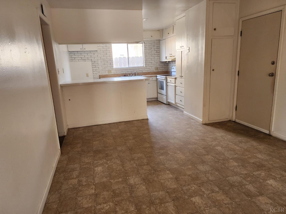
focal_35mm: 23
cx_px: 143
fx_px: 190
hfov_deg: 73.9
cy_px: 107
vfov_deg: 58.9
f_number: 1.8
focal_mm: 6.4
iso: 320
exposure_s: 1/120
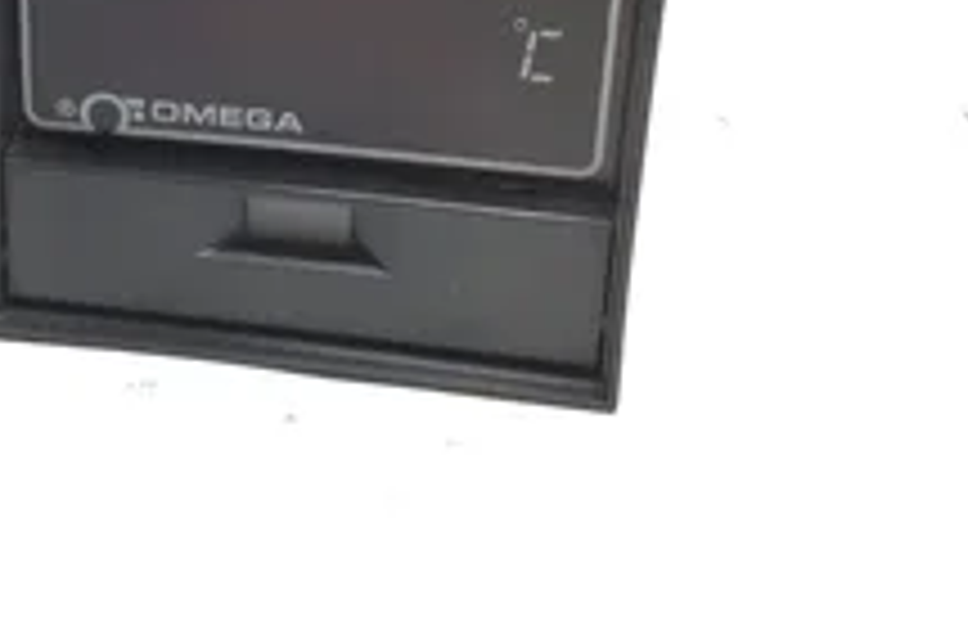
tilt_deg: -25.6
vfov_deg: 21.7
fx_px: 1612
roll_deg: +1.0
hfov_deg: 32.4
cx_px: 176
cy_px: -5
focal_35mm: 60
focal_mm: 3.3
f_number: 2.4
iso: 32
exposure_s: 1/60
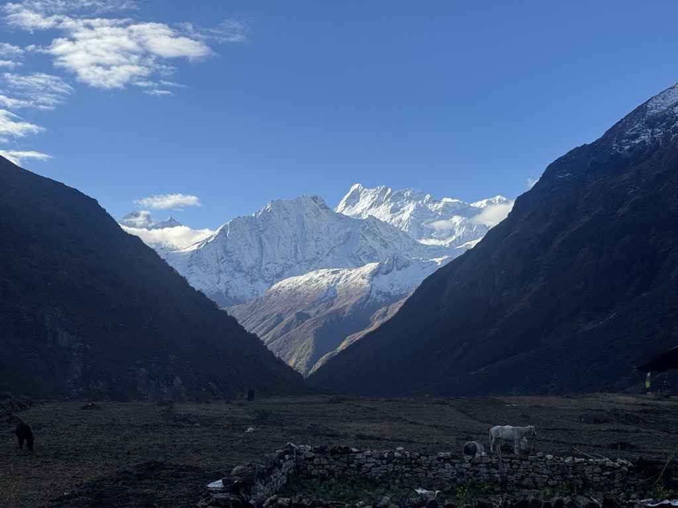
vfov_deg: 30.3
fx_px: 940
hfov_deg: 39.7
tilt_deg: +4.7
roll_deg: -0.5
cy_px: 254
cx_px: 339
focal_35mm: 48
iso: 64
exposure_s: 1/3257
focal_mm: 6.76
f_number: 1.78
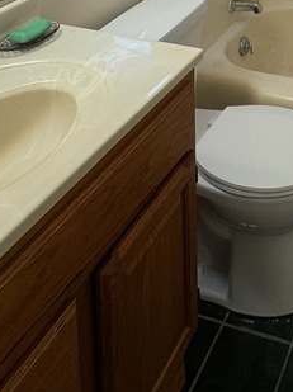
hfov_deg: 26.8
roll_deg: -0.2
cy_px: -166
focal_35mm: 49
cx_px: 336
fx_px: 554
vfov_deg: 28.5
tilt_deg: -6.4
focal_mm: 2.22
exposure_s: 1/120
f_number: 2.2
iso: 125
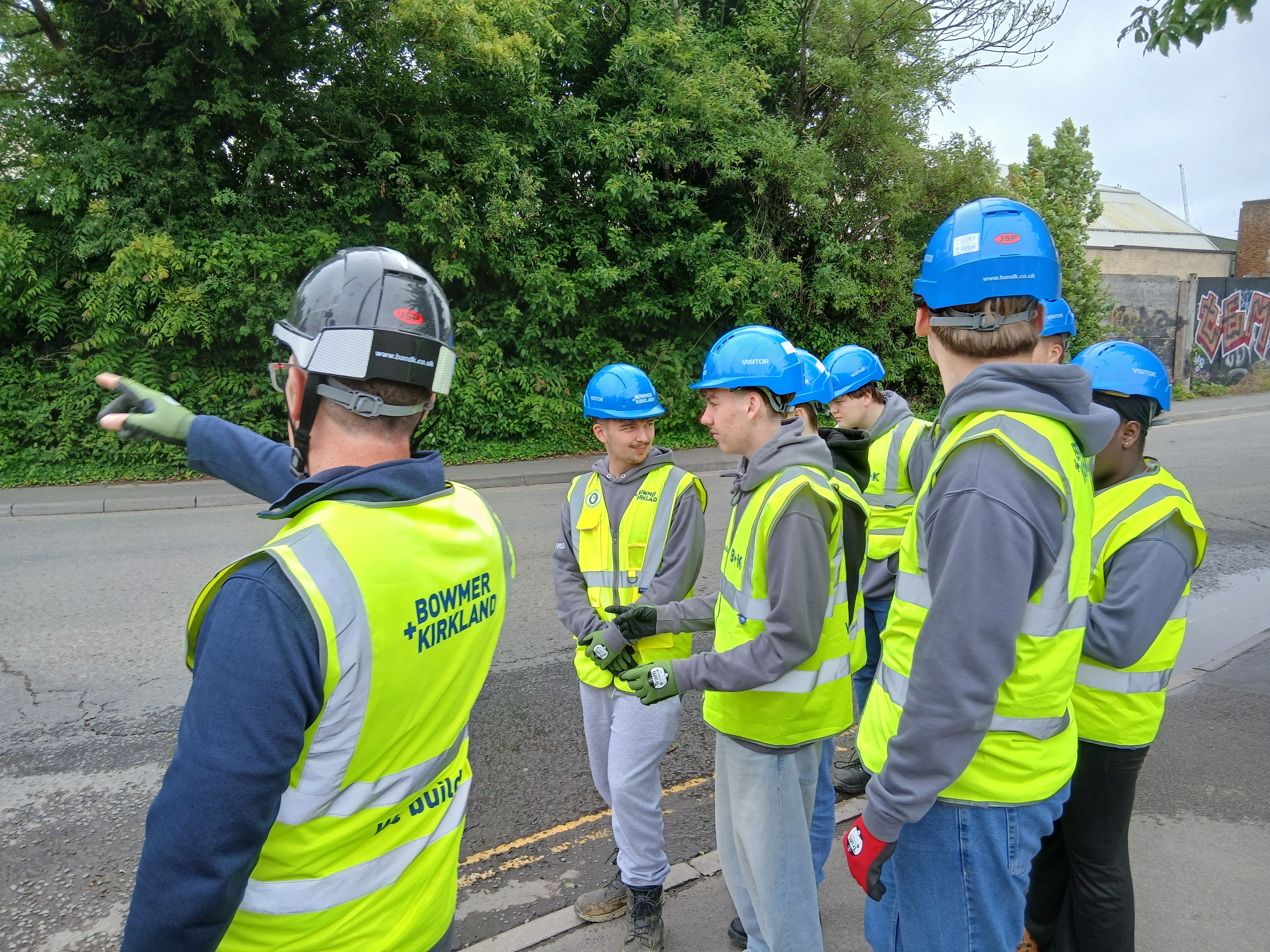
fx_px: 954
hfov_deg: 67.3
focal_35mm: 26
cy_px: 476
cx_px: 635
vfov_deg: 53.1
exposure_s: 1/144
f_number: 1.8
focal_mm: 3.98
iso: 20
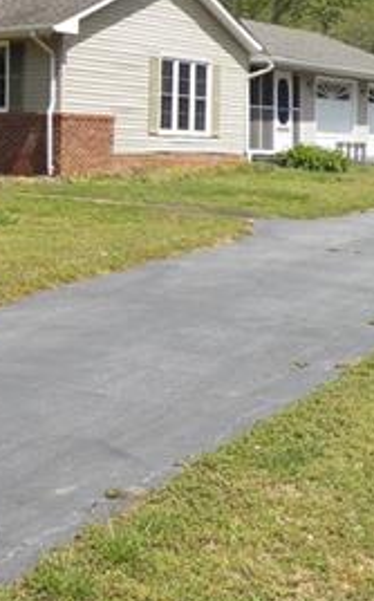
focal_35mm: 71
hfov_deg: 16.7
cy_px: 130
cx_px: -177
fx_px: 1160
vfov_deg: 28.4
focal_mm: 4.9
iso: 125
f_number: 3.2
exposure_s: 1/1600
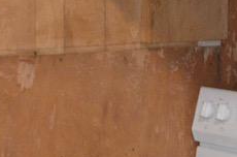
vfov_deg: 8.2
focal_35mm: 167
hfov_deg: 12.3
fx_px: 1096
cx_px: 91
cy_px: 121
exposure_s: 1/60
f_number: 3.5
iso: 1250
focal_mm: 20
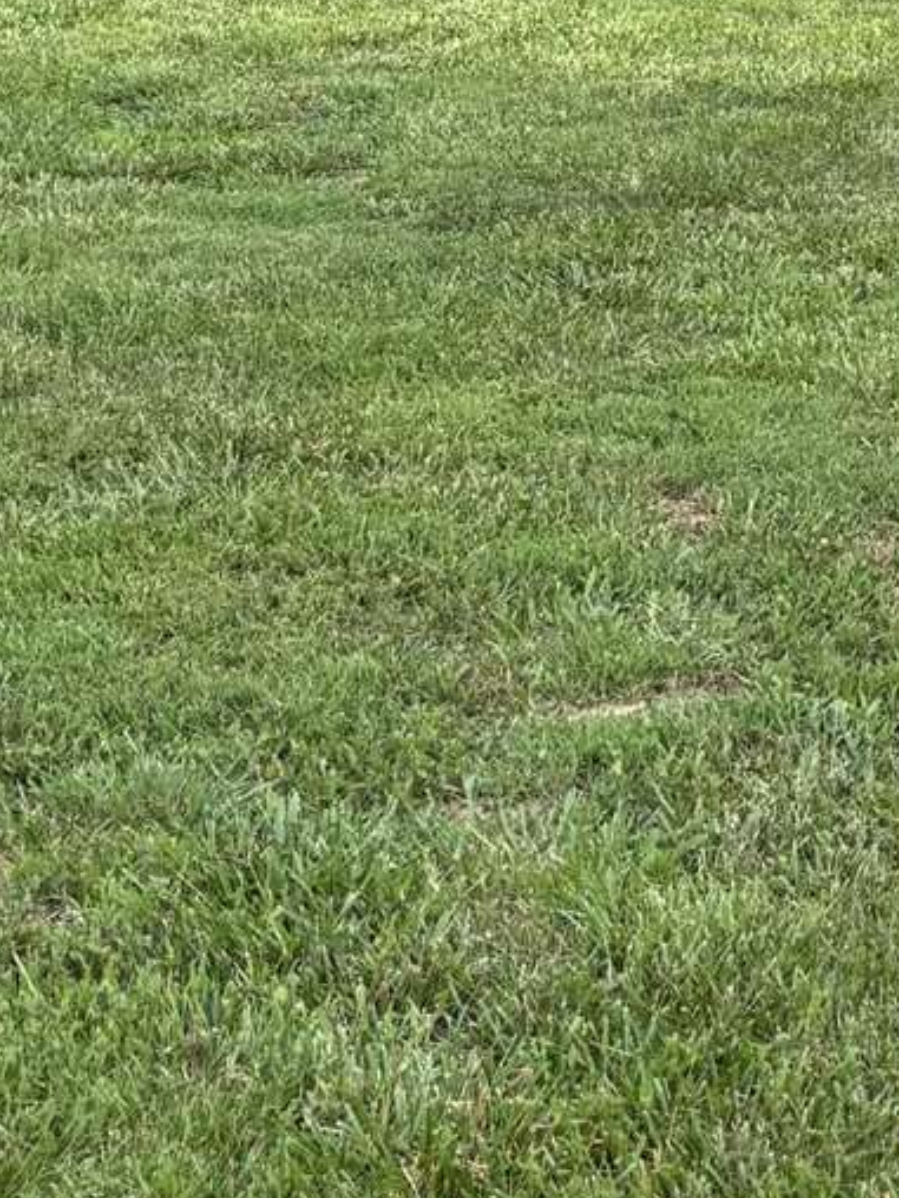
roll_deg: -2.0
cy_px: -205
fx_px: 4086
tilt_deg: -12.2
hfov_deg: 11.9
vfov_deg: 16.1
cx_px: 1420
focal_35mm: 118
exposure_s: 1/1616
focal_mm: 5.96
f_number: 1.6
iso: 50
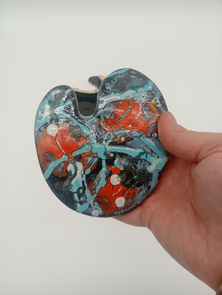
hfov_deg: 51.5
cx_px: 111
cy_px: 148
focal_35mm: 27
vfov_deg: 65.2
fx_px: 230
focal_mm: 3.98
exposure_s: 1/100
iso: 65
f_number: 1.8
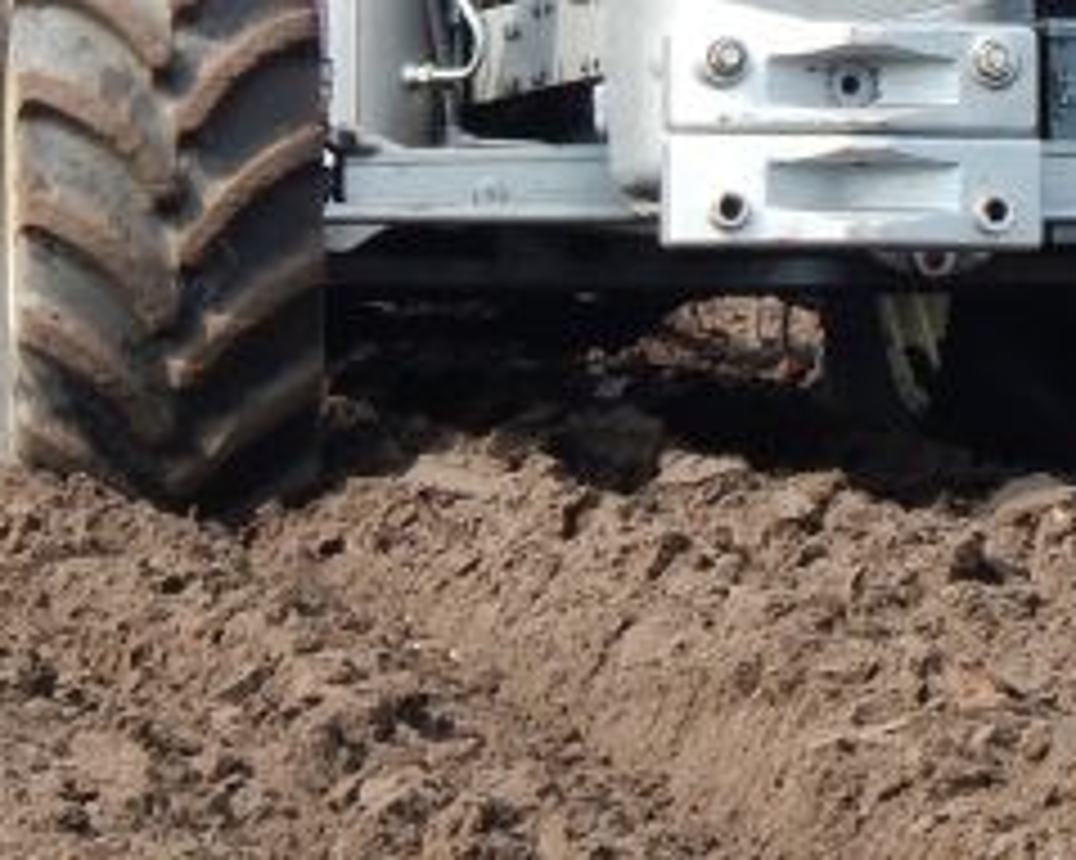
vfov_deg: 2.1
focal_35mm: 749
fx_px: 23843
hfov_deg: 2.6
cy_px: -234
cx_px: 419
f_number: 6.3
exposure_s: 1/200
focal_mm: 40.9
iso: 125
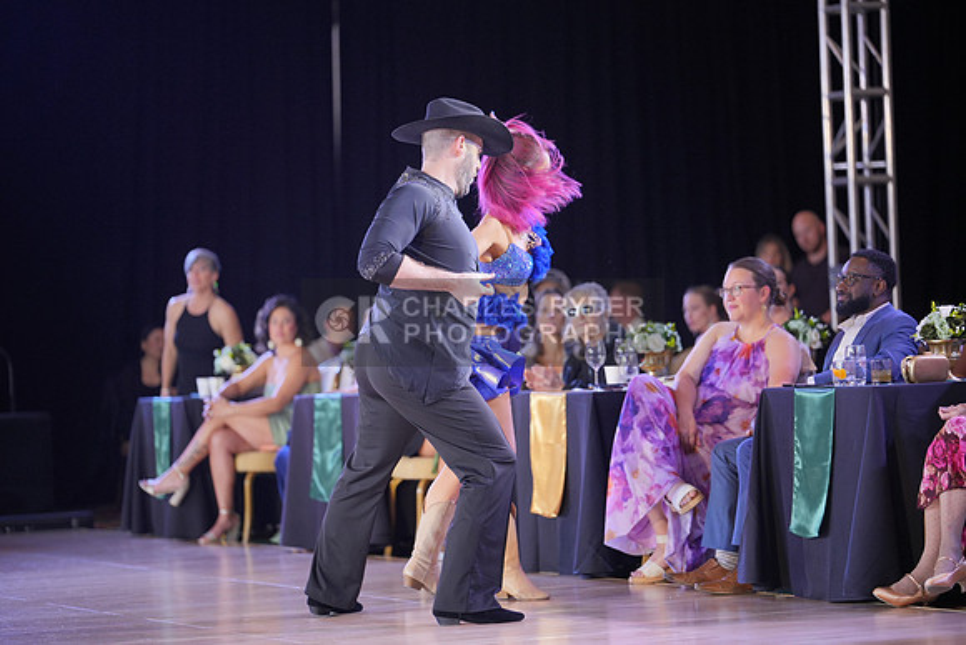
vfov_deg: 11.1
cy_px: 322
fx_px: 3328
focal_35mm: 124
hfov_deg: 16.5
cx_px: 483
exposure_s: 1/500
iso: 1250
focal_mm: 124
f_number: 2
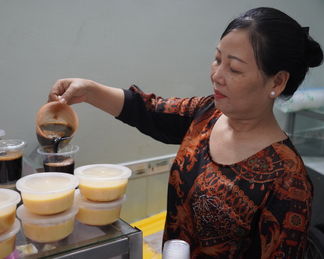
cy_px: 130
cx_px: 134
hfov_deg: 42.7
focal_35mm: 43
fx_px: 413
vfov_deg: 34.8
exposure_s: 1/200
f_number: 2.8
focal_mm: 25.3
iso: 2000
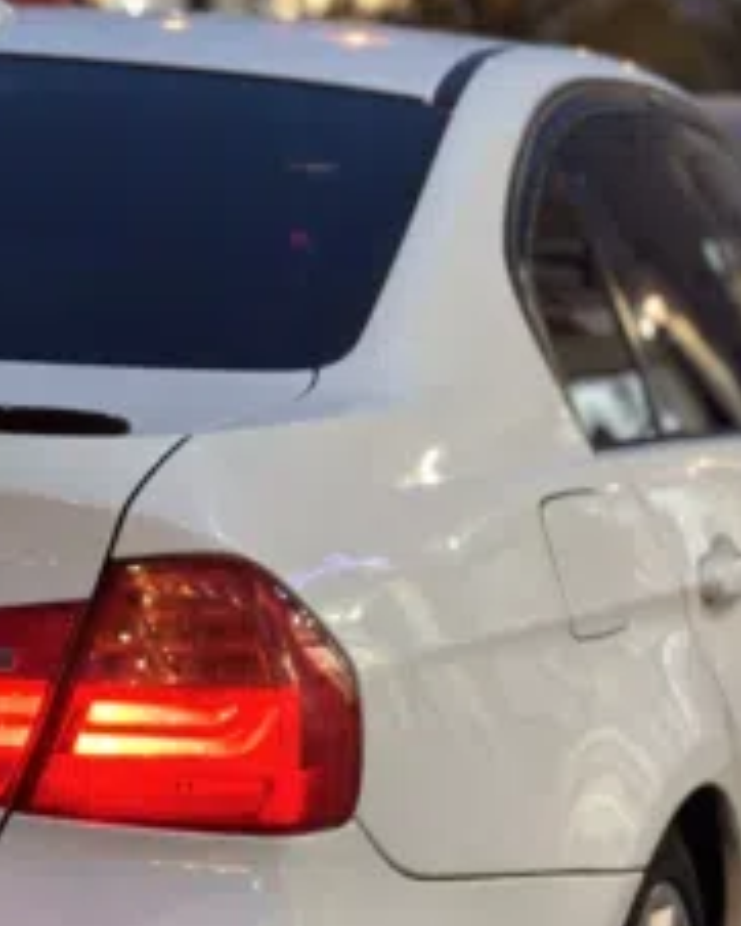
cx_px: 381
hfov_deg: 11.6
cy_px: 729
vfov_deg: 14.4
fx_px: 3644
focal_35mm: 133
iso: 320
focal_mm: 9
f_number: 2.8
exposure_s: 1/33
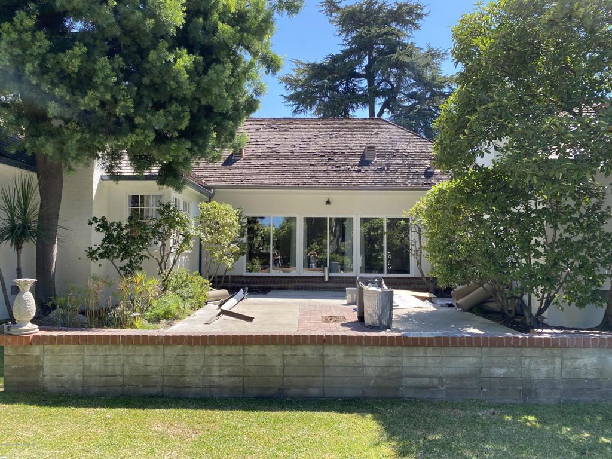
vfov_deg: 53.1
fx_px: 460
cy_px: 230
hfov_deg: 67.3
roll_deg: -0.8
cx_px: 306
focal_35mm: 26
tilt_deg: +2.8
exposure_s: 1/788
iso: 32
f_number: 1.8
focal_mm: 4.25
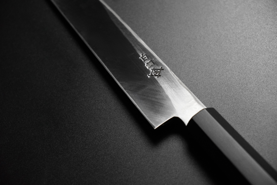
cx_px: 138
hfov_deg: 31.2
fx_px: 496
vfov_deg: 21.1
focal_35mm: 64
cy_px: 92
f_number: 5
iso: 6400
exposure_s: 1/125
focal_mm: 43
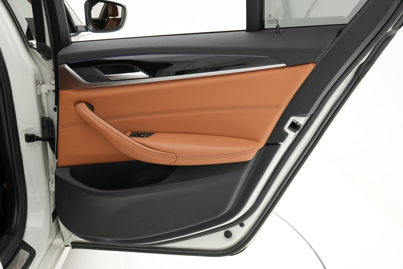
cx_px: 202
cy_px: 134
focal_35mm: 53
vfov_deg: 25.4
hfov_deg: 37.4
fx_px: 596
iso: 400
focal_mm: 35.5
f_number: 8
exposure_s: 1/40
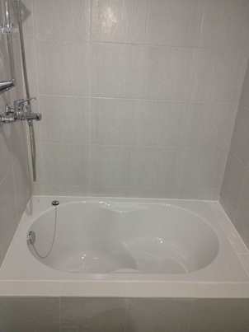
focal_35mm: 35
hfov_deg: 40.7
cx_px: 124
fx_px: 336
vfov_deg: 52.6
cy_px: 166
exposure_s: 1/20
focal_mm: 4.28
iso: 100
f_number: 2.4
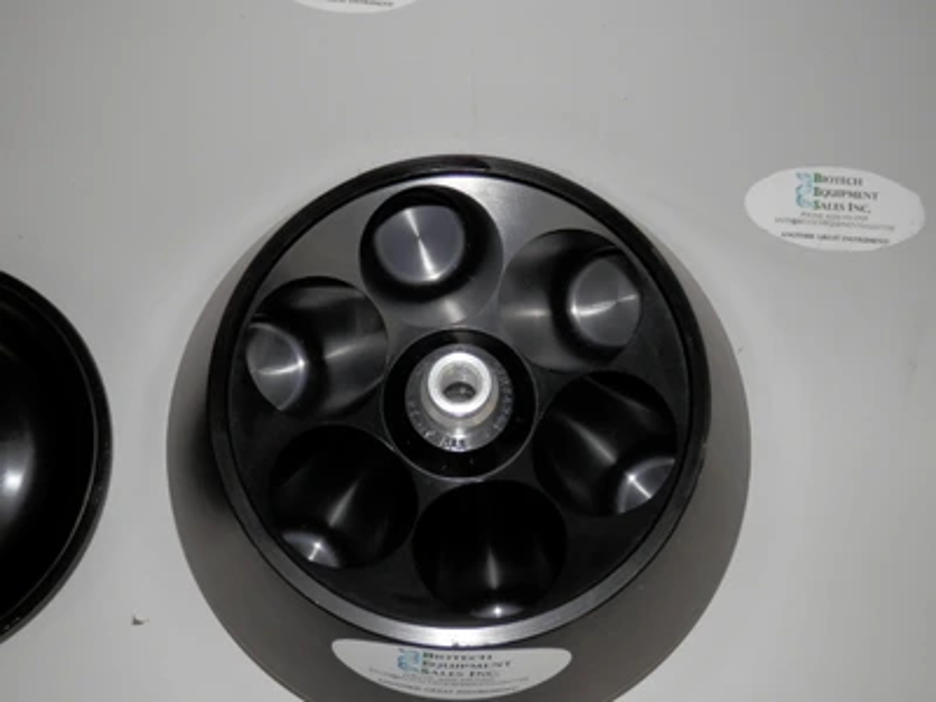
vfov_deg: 38.7
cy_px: 351
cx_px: 468
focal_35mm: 37
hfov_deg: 50.1
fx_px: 1000
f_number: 3.6
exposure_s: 1/60
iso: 100
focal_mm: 6.6
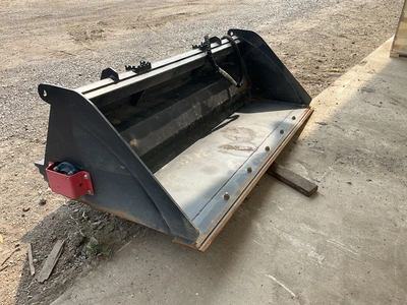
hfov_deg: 61.7
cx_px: 204
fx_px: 341
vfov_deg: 48.2
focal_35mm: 29
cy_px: 152
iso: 25
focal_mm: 3
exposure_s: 1/642
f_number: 1.8
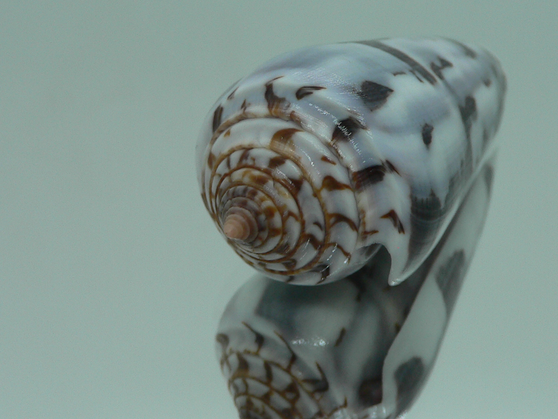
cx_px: 353
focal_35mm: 51
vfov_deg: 28.5
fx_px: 822
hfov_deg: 37.2
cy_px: 188
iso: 80
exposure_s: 1/60
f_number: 2.8
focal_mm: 4.6
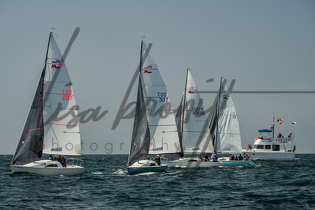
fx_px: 974
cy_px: 107
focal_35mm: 111
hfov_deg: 18.4
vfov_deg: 12.3
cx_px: 157
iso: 320
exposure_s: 1/1000
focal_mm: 97
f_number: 6.3
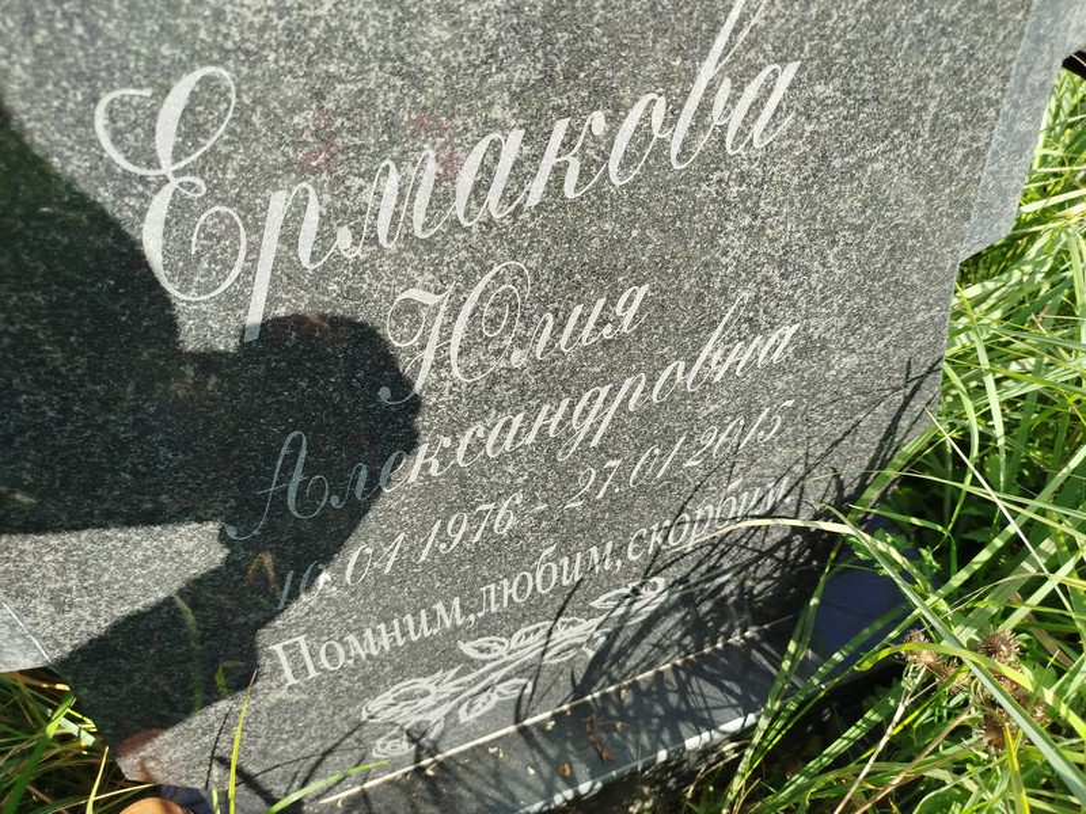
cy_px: 407
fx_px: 753
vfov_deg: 56.8
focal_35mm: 24
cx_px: 543
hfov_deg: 71.6
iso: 50
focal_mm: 5.31
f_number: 1.7
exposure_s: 1/312
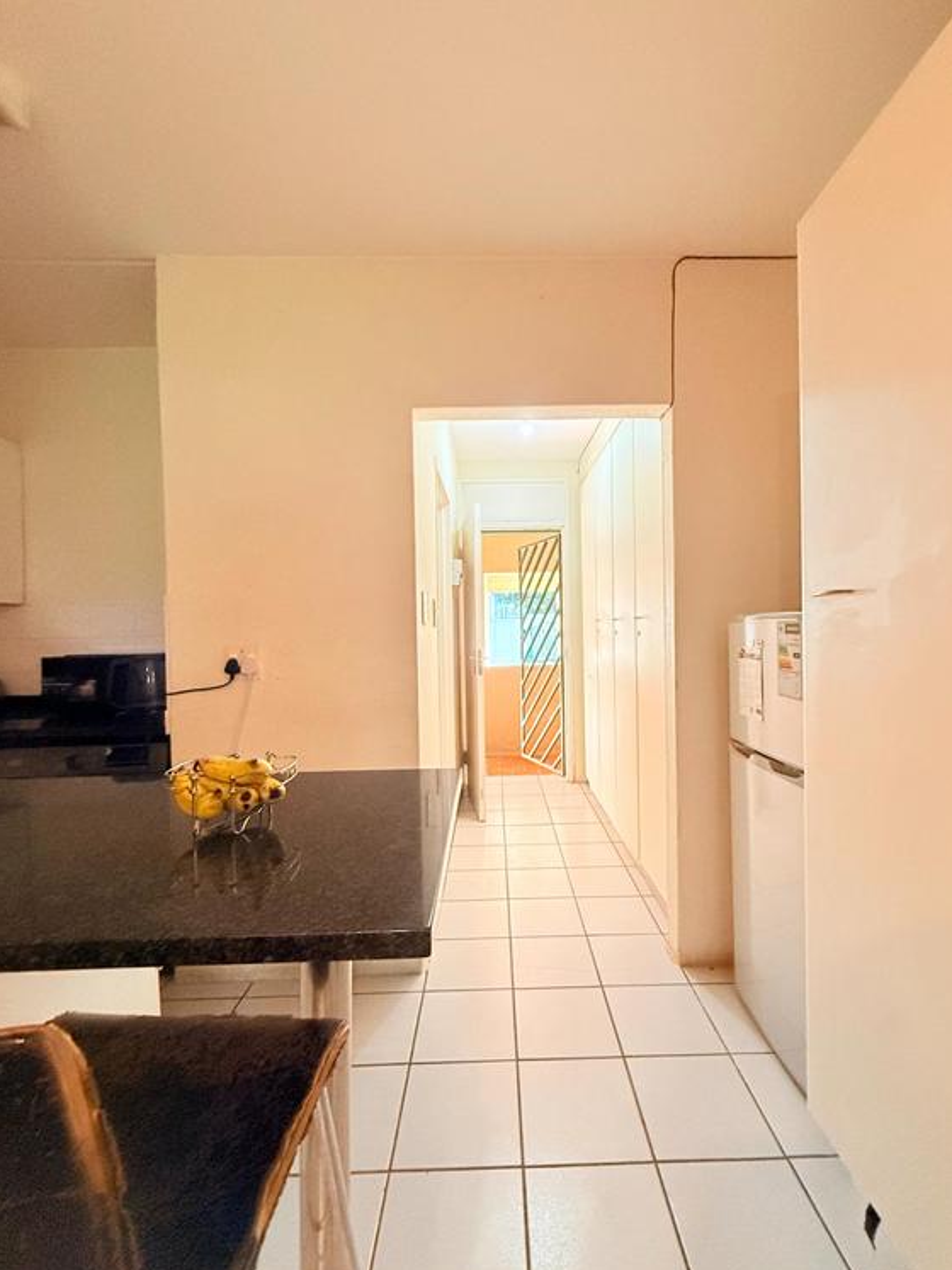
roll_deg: +1.3
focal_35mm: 15
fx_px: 550
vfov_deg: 98.2
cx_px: 503
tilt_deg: -0.7
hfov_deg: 81.7
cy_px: 639
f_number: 2.2
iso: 640
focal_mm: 2.22
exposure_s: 1/100
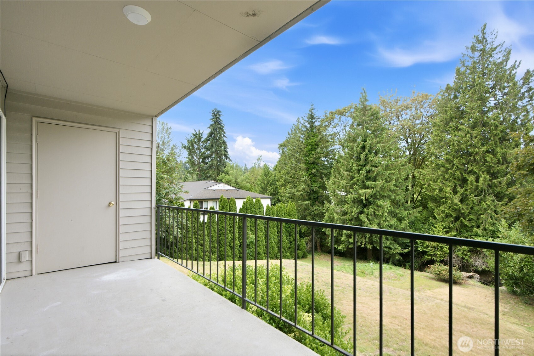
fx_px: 237
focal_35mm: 16
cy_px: 178
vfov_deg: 73.7
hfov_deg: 96.7
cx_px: 267
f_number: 9
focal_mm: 16
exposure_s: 1/25
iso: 400
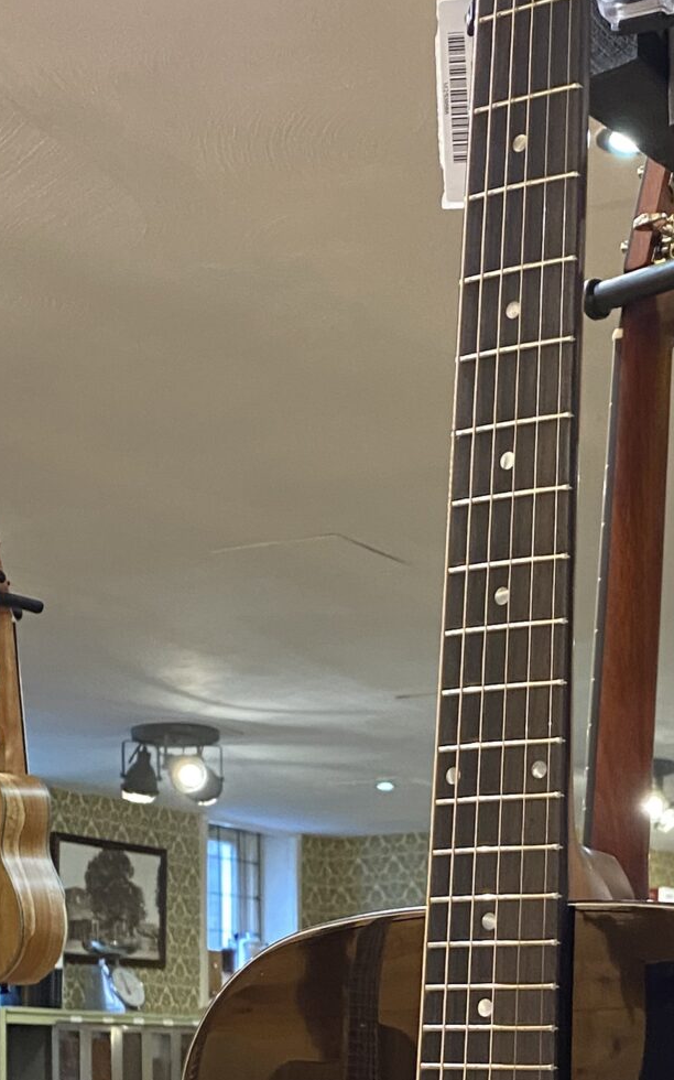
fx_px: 2117
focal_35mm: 72
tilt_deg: +2.9
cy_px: 1000
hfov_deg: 17.9
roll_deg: +0.3
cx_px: 551
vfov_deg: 27.4
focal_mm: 4.25
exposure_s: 1/50
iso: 250
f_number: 1.8
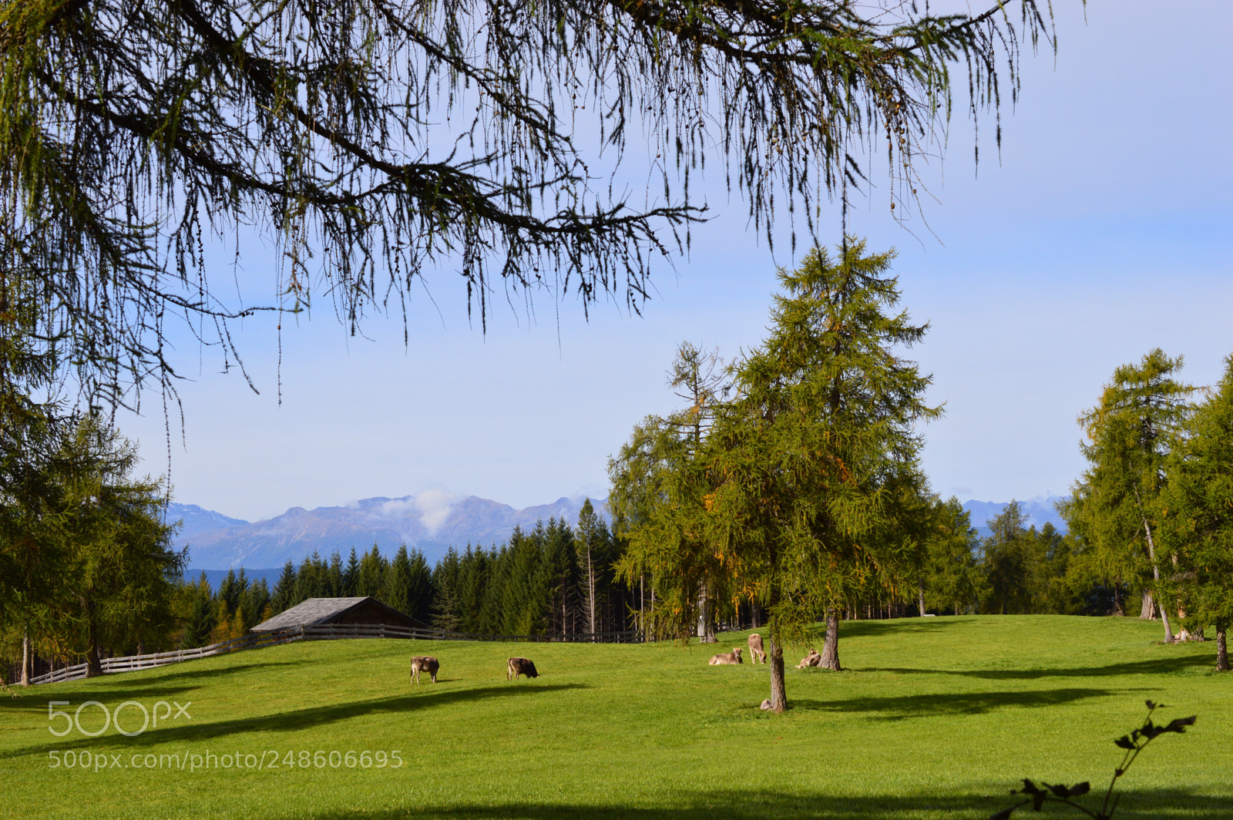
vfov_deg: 22.6
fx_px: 2053
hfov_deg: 33.4
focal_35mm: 60
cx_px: 616
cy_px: 410
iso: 250
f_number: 11
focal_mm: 40
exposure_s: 1/500
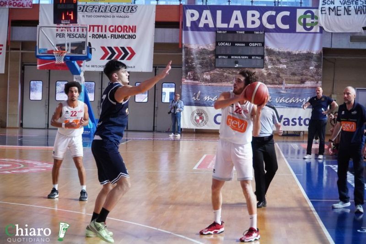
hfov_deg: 24.6
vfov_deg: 16.6
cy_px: 122
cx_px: 183
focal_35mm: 82
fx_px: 839
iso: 5000
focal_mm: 55
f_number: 5
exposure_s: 1/640
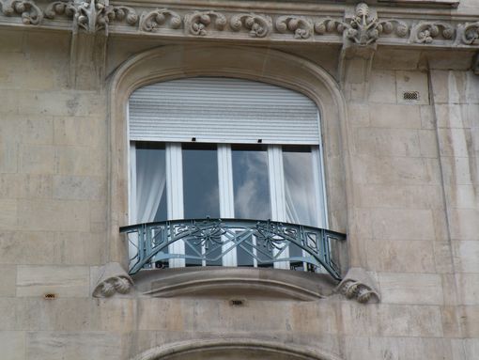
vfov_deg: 11.5
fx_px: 1786
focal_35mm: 129
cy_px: 180
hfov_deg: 15.3
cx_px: 240
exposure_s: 1/144
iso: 64
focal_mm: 22.9
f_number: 5
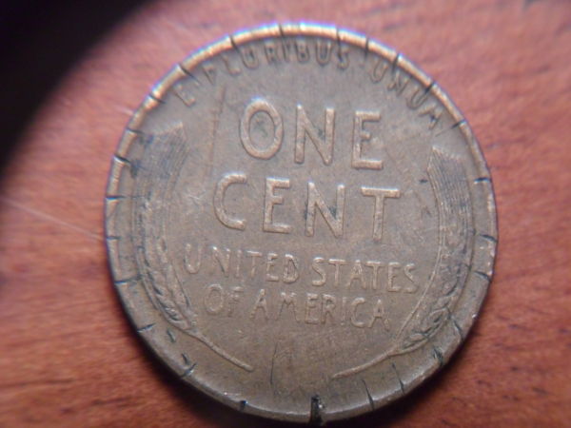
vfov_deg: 38.7
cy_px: 214
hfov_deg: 50.1
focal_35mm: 37
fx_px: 610
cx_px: 286
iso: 320
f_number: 4
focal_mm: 6.6
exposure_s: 1/30
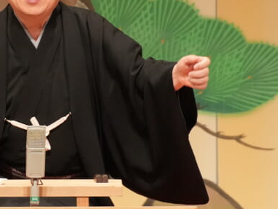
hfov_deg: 2.0
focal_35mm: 997
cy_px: 85
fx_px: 8007
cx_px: 40
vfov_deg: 1.5
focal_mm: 332
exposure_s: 1/200
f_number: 8
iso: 5000
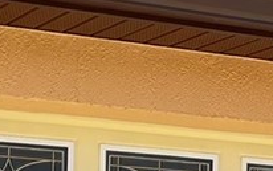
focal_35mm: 214
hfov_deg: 9.2
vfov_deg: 6.1
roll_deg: +0.1
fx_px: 1593
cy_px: 198
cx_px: 538
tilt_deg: +7.3
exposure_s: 1/1325
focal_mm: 5.1
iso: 50
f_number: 1.6
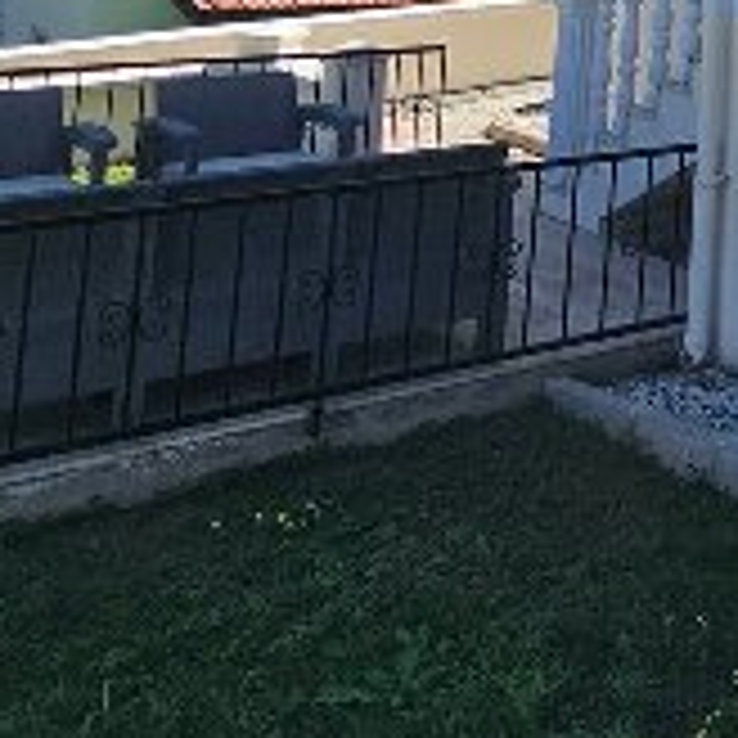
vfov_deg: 25.2
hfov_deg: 22.6
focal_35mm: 56
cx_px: 1210
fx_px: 1351
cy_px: -288
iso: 50
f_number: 2.2
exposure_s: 1/1874
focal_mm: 2.2
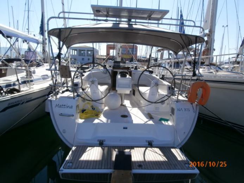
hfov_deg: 71.6
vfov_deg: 56.8
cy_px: 92
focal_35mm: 24
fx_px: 169
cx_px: 122
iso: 100
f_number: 7.9
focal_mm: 4.2
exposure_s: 1/200
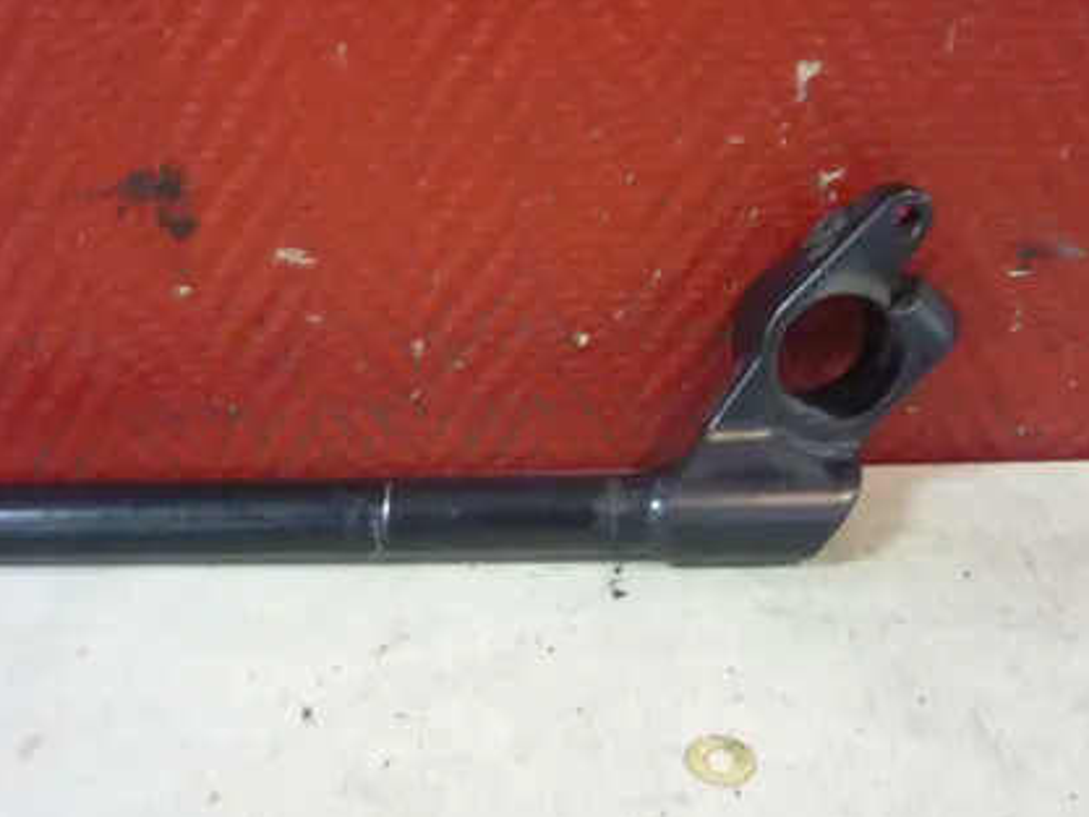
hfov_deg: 48.9
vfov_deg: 37.7
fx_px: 1196
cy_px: 425
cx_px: 494
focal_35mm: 38
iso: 400
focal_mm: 5.5
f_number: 2.8
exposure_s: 1/8
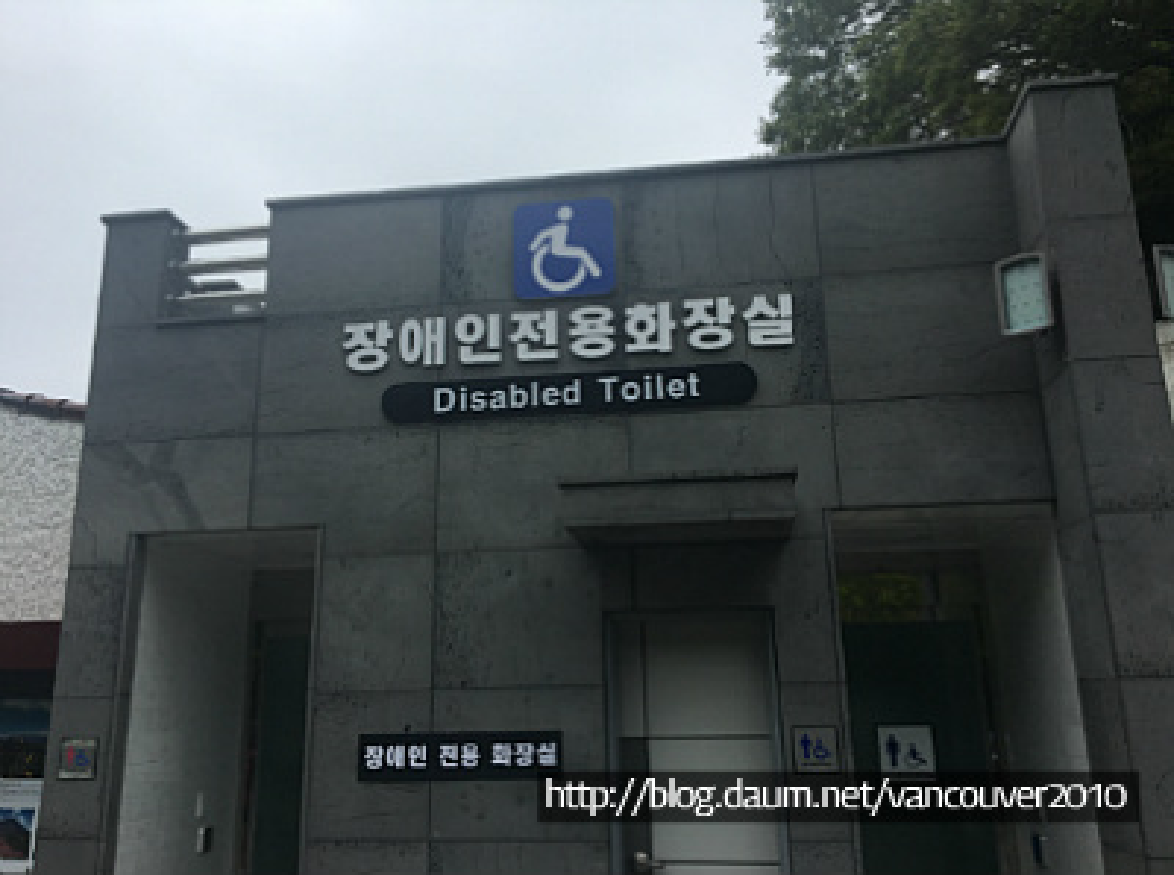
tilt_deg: +10.9
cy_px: 438
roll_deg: +2.2
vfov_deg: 48.0
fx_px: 981
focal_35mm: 29
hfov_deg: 61.8
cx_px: 587
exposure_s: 1/1054
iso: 25
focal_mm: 4.15
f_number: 2.2
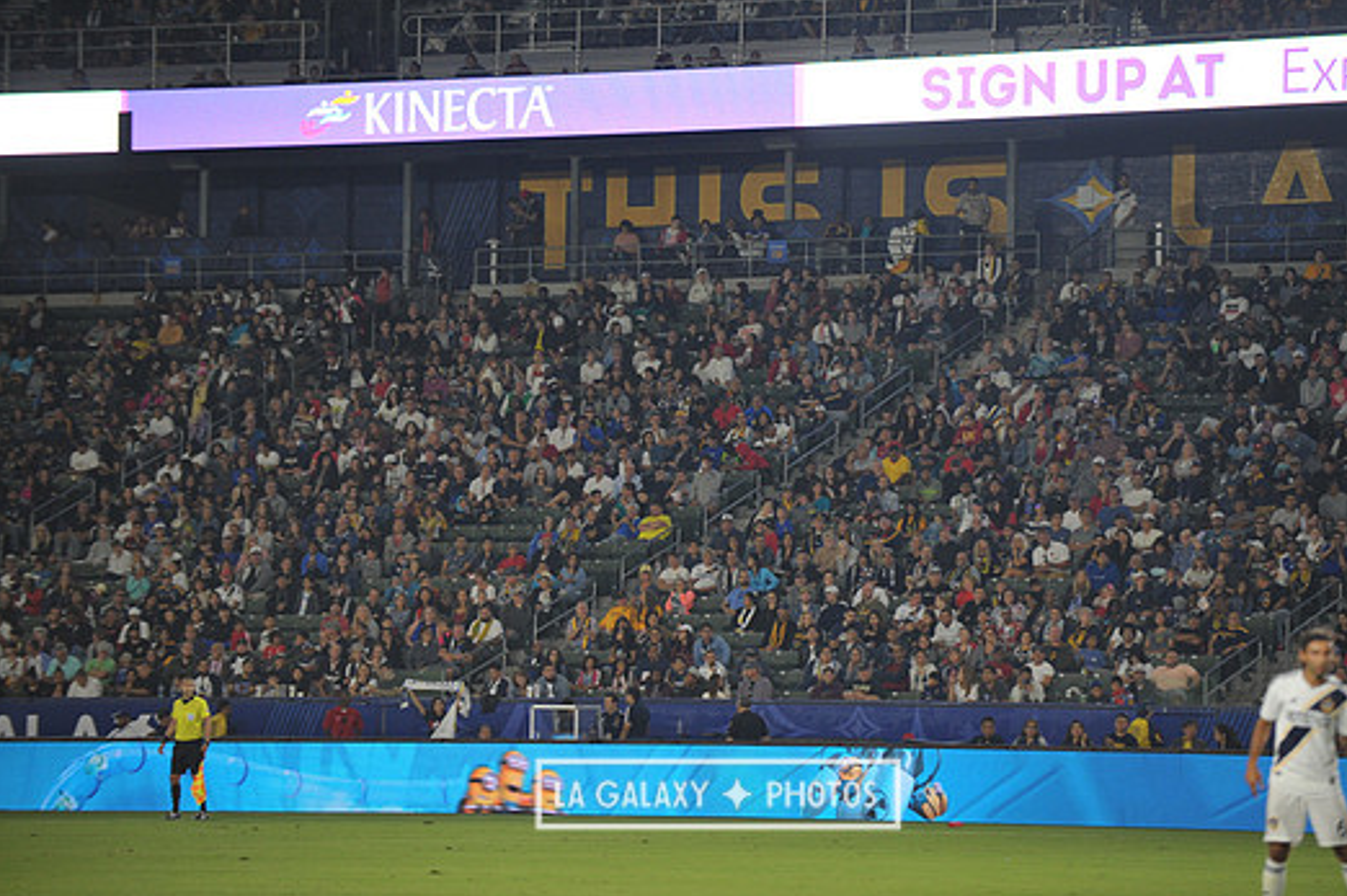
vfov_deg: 7.3
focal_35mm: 189
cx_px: 717
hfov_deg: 10.9
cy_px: 405
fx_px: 7065
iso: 1250
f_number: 2.8
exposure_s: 1/800
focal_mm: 170
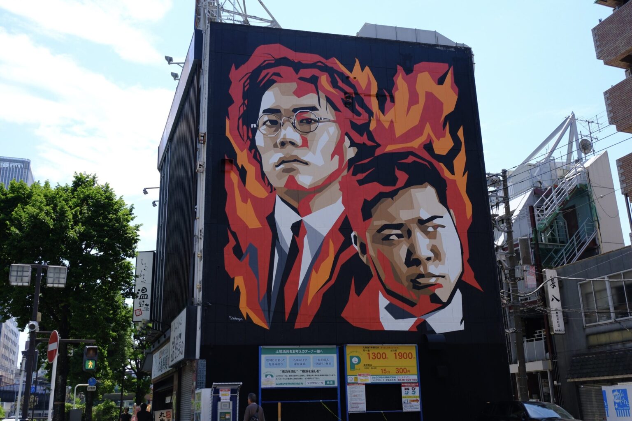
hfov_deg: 55.8
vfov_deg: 38.9
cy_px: 210
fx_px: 597
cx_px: 316
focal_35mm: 34
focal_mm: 22.4
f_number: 5.1
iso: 250
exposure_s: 1/800
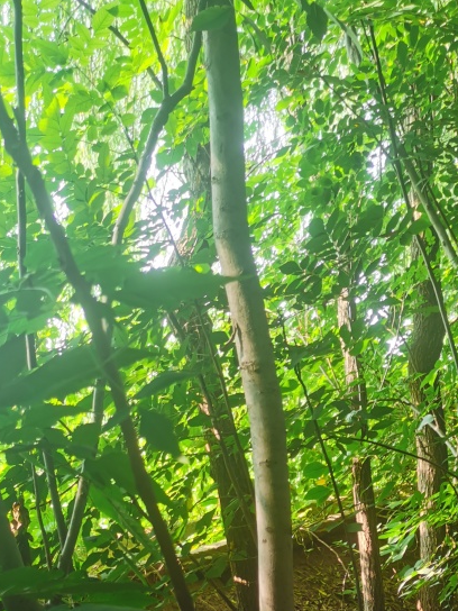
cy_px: 555
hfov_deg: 27.4
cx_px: 302
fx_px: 935
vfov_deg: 34.1
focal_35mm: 53
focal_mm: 5.58
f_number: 1.8
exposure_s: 1/100
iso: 80
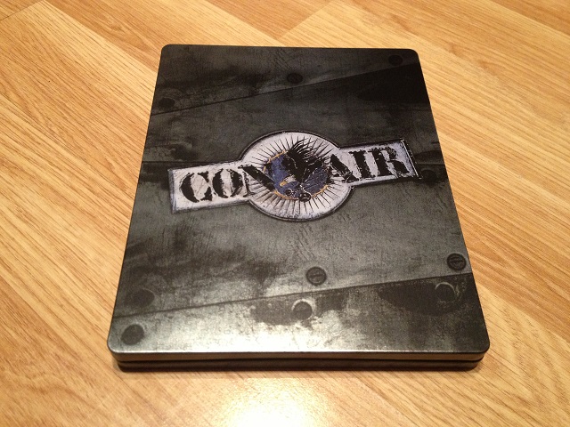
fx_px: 576
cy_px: 214
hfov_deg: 52.6
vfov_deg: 40.7
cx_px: 285
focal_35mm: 35
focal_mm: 4.28
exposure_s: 1/20
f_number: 2.4
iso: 320
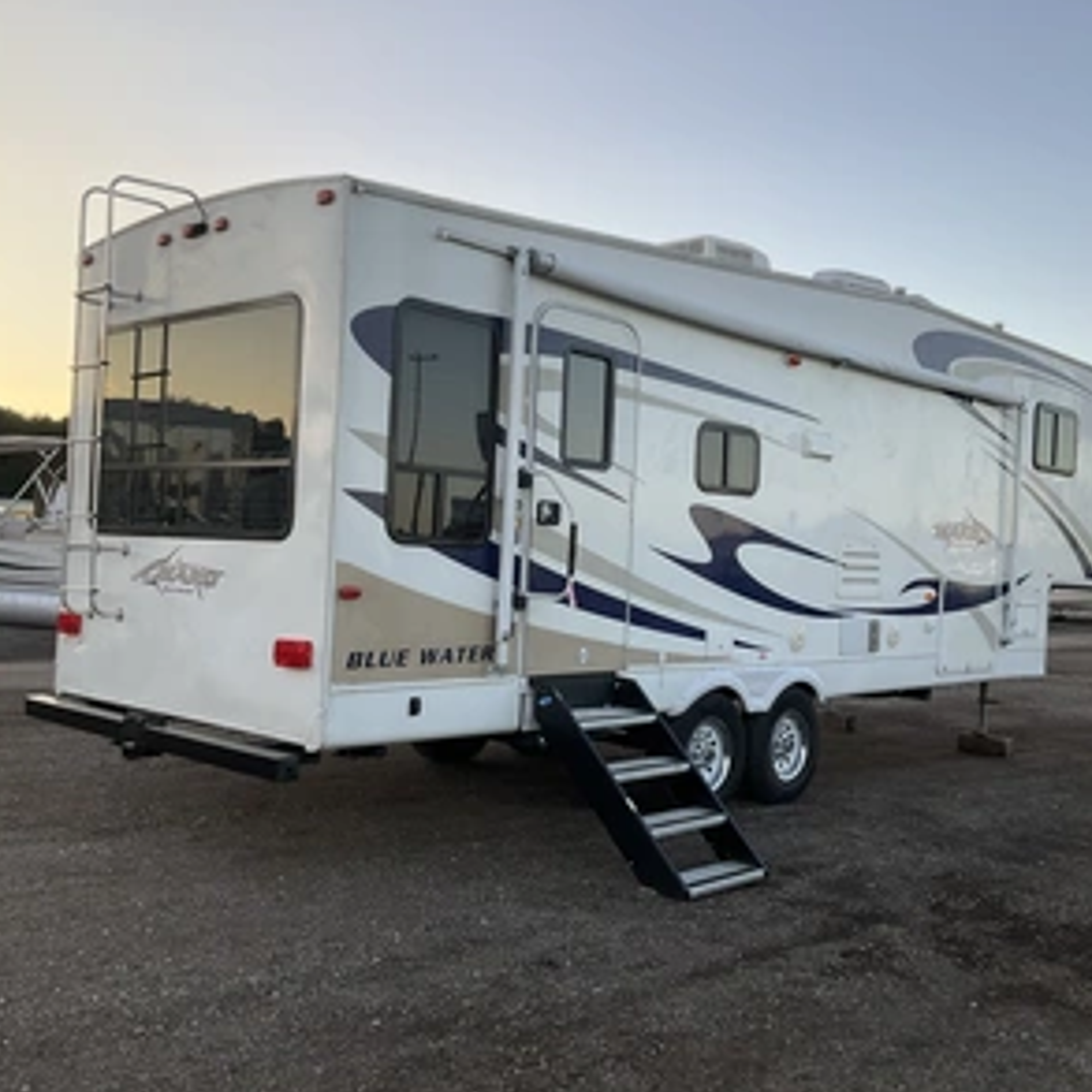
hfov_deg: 47.1
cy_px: 540
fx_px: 1249
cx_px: 604
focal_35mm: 35
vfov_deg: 47.2
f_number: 1.8
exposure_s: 1/322
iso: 25
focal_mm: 3
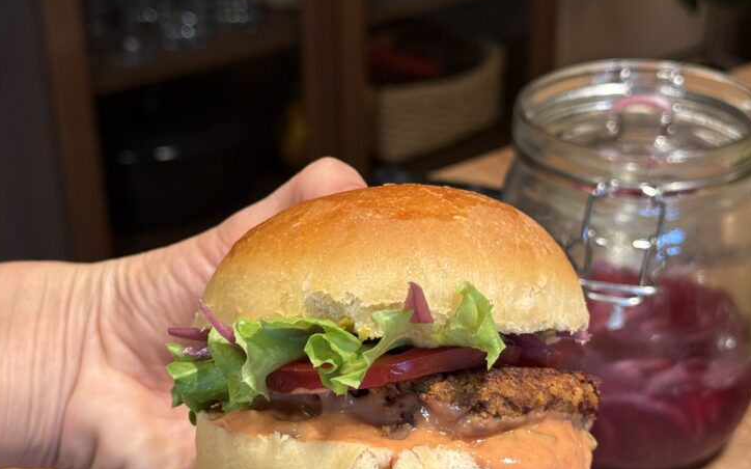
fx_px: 1473
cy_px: 273
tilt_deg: -29.5
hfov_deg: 28.6
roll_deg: +3.0
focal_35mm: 72
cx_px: 389
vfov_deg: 18.1
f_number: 1.78
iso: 160
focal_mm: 6.76
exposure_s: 1/50
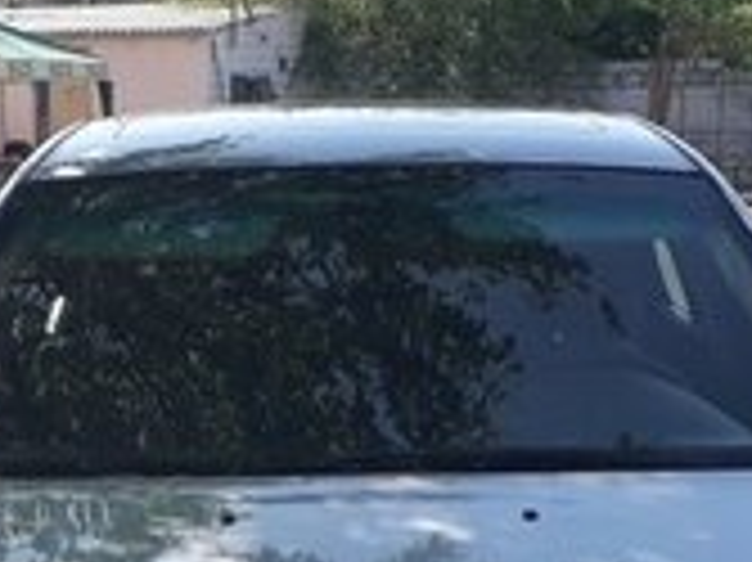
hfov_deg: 18.3
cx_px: 189
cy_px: 897
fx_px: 2323
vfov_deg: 12.9
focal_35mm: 107
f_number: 1.9
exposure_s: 1/847
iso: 40
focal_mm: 3.6
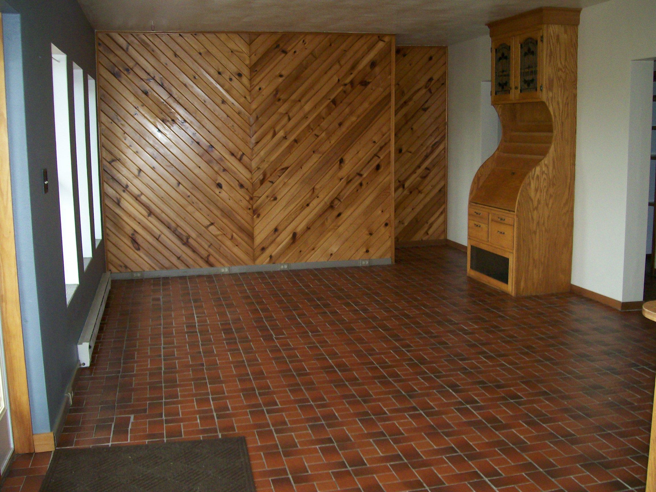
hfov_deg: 51.4
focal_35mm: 36
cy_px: 246
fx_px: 682
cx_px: 328
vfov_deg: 39.7
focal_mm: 6
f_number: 2.7
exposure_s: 1/64
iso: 140
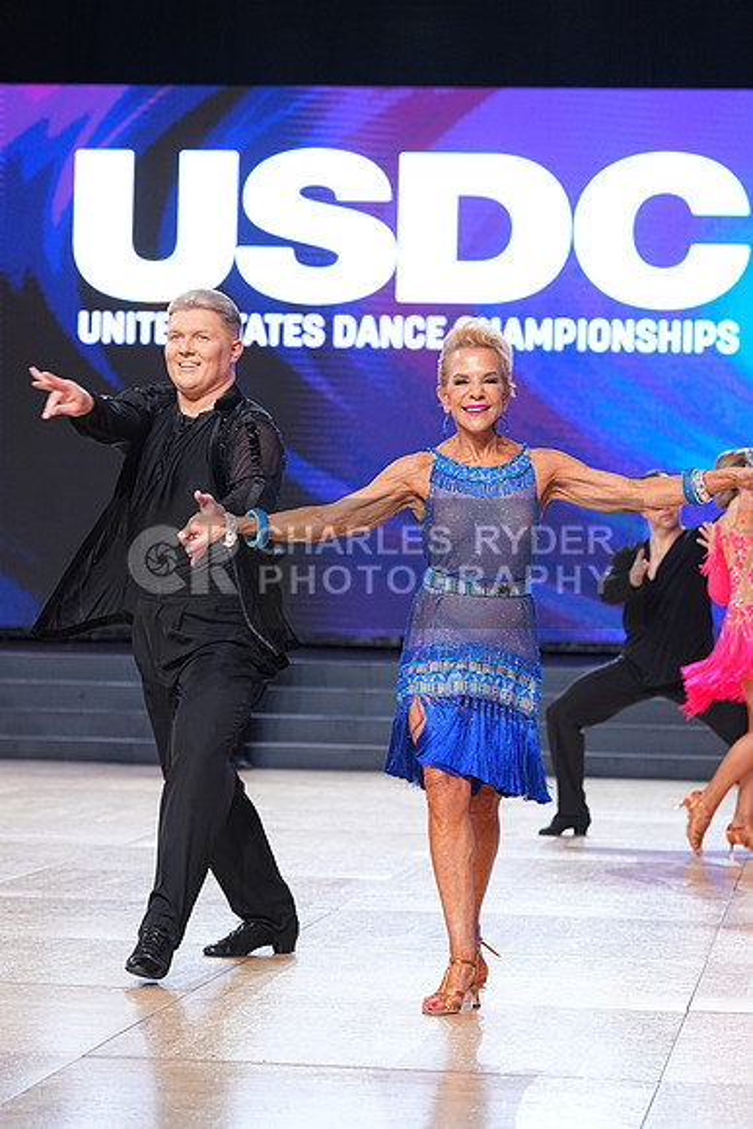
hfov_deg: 13.7
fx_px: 3135
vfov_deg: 20.4
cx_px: 376
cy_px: 564
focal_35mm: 100
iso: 1600
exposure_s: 1/400
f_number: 4
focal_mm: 100
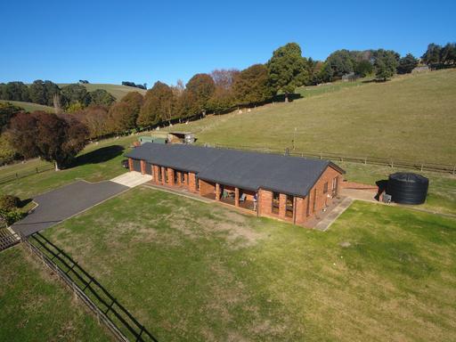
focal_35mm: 20
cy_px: 171
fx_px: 263
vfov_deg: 66.0
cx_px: 228
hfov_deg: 81.7
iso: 100
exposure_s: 1/697
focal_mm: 3.61
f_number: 2.8
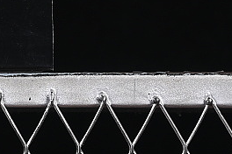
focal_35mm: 307
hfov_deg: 6.5
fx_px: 1978
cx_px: -212
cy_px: -124
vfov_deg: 4.4
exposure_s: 1/60
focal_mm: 50
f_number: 6.3
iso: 160
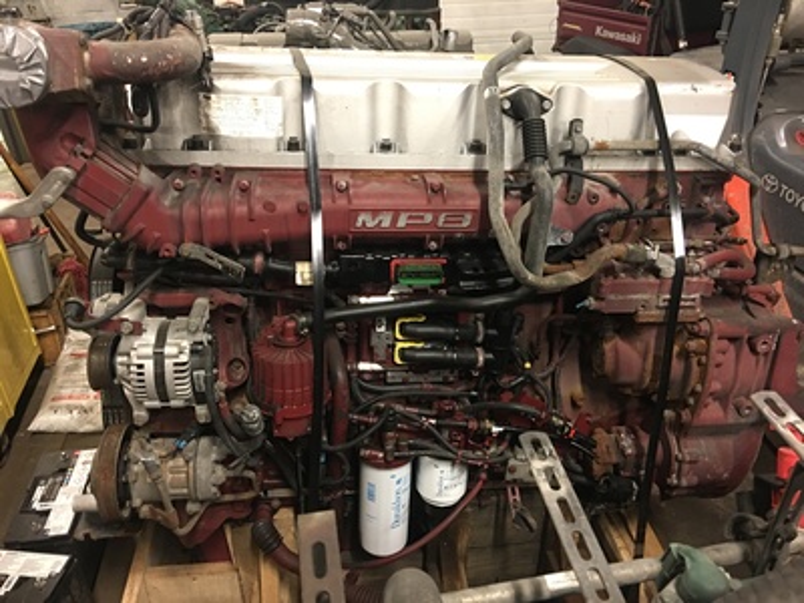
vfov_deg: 48.2
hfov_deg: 61.7
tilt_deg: -30.5
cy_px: 302
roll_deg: +0.8
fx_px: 674
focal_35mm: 29
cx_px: 402
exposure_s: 1/4
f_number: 2.2
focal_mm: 4.15
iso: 100
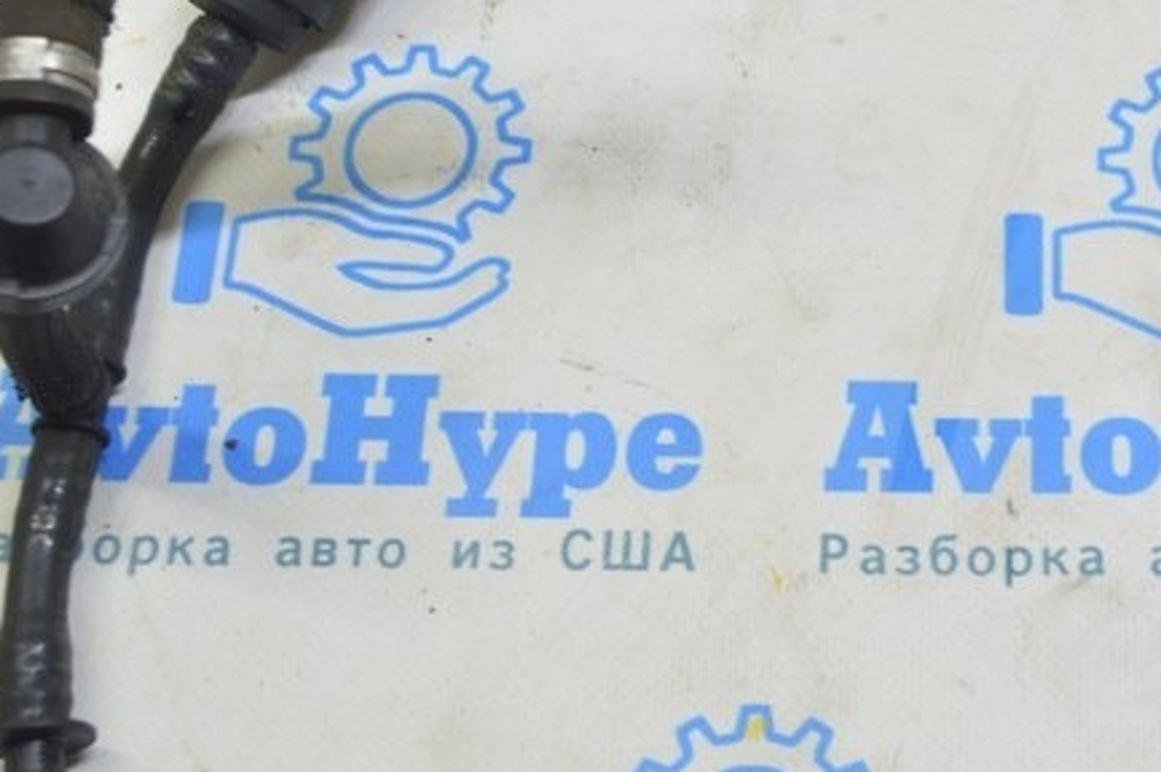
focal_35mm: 78
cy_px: 111
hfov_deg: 25.5
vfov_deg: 17.3
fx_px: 2514
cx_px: 946
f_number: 5.6
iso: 400
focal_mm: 22
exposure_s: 1/20
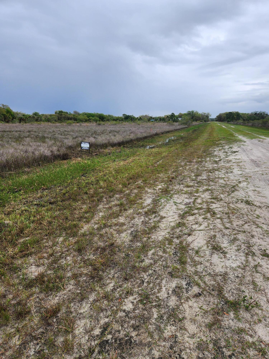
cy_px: 180
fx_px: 238
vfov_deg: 73.9
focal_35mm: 23
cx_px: 134
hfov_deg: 58.9
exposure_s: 1/1022
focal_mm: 5.4
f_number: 1.8
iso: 20
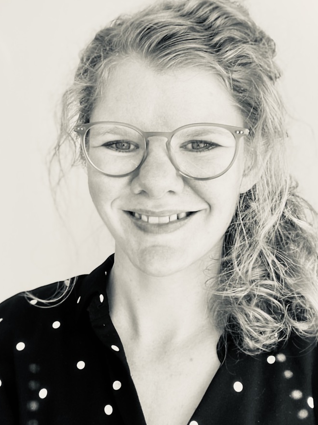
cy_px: 193
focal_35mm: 35
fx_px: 429
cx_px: 143
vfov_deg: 52.6
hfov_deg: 40.6
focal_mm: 2.71
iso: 100
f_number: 2.2
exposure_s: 1/84
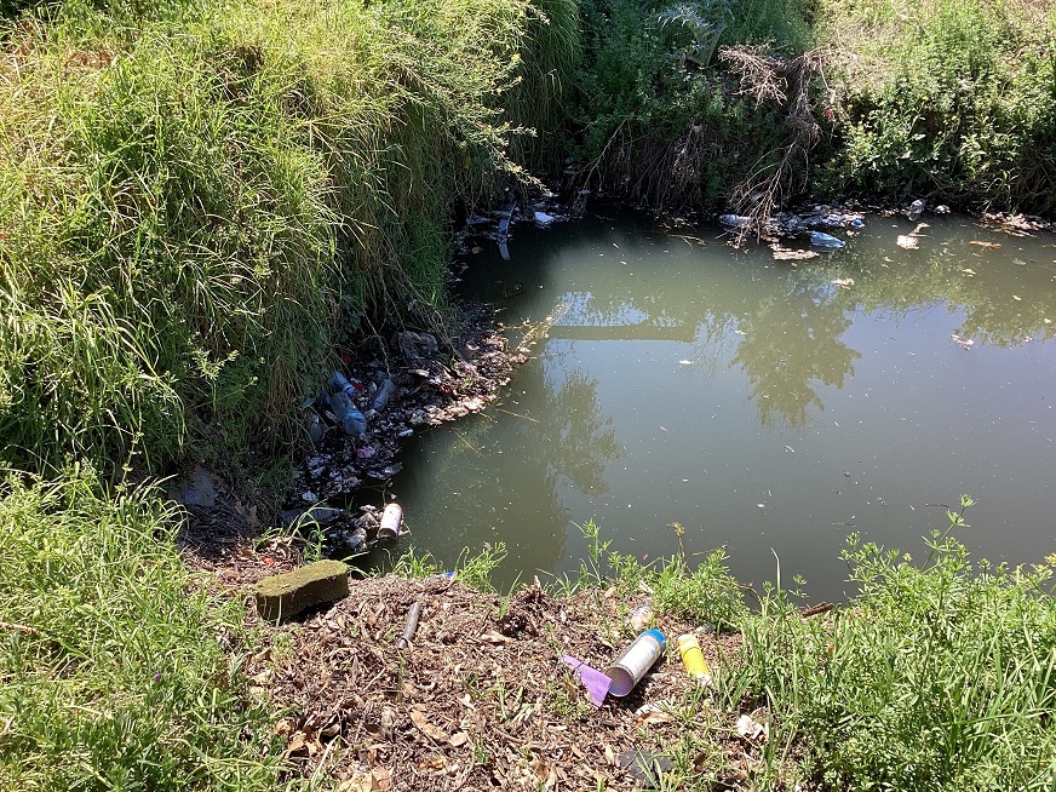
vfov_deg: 44.2
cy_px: 397
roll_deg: -5.0
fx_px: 976
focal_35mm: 32
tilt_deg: -31.5
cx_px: 533
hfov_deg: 56.8
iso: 25
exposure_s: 1/173
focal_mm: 3.3
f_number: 2.4
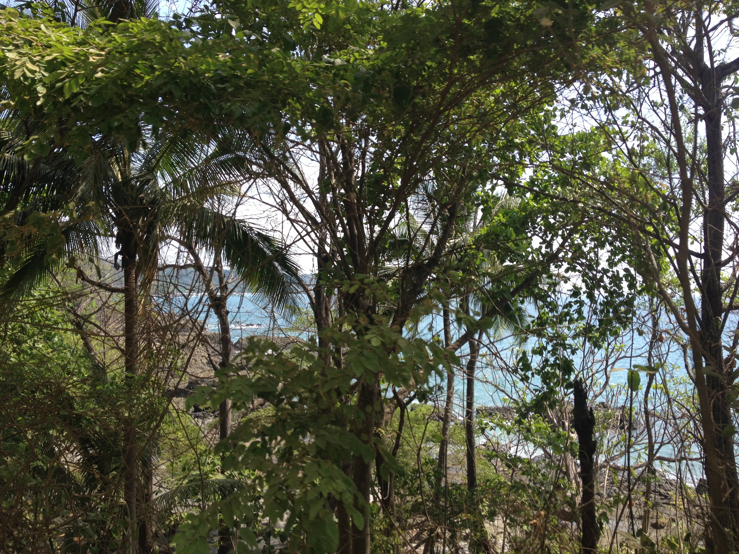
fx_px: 747
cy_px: 277
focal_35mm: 35
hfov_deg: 52.6
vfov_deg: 40.7
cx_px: 370
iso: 50
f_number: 2.4
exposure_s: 1/767
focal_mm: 4.28
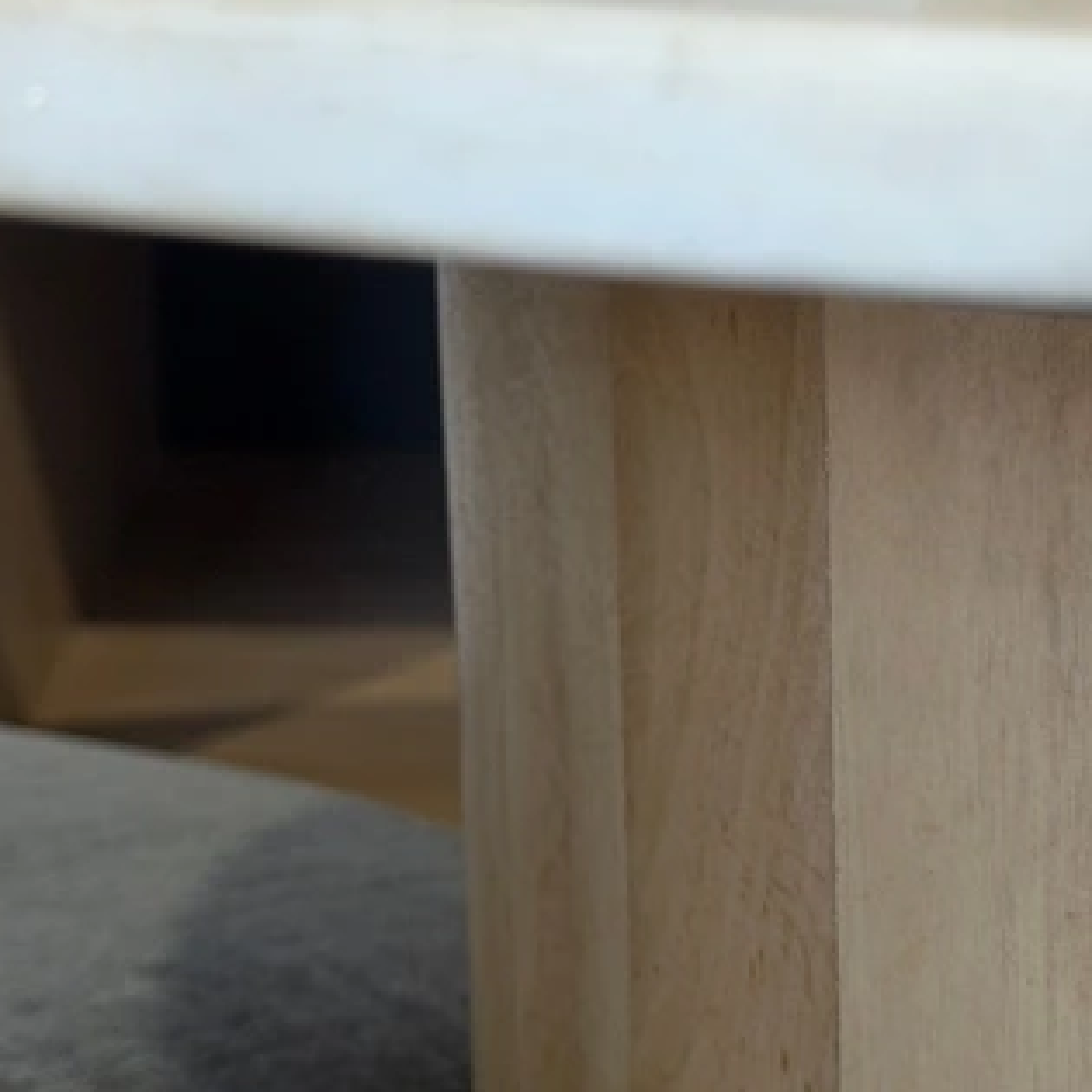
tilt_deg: -19.2
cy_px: 912
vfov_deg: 12.6
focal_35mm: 138
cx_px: 1068
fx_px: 4925
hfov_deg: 12.5
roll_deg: -0.5
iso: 160
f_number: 1.8
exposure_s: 1/50
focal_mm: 6.8
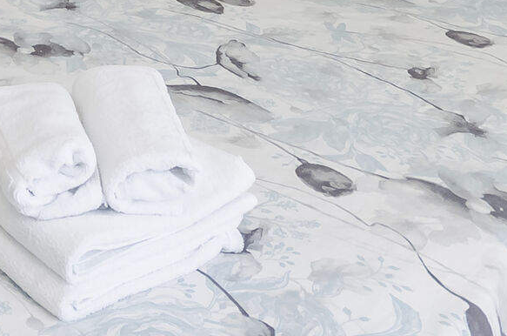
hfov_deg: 25.8
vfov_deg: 14.8
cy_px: -368
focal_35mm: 72
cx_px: -67
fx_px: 1012
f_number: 5
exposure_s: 1/100
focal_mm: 10
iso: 400
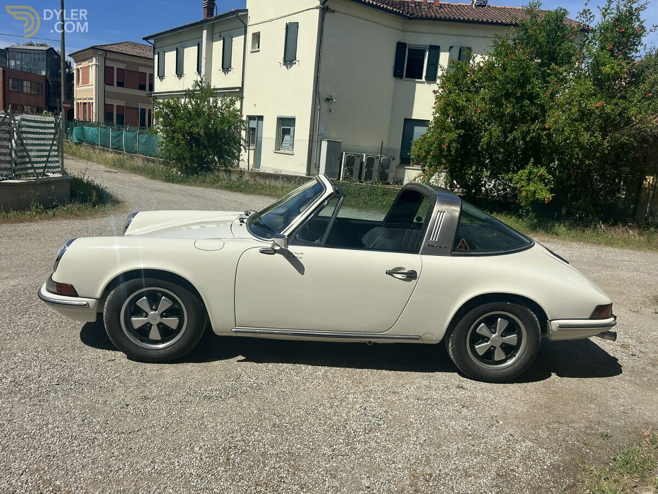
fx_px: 494
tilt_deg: -9.8
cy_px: 247
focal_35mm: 26
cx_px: 329
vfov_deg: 53.1
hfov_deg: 67.3
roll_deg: -7.4
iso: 50
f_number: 1.6
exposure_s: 1/6494
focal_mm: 5.1
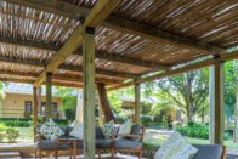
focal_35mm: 32
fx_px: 212
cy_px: 135
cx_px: 122
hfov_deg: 58.7
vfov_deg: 39.0
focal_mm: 14
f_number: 8
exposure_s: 1/15
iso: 100
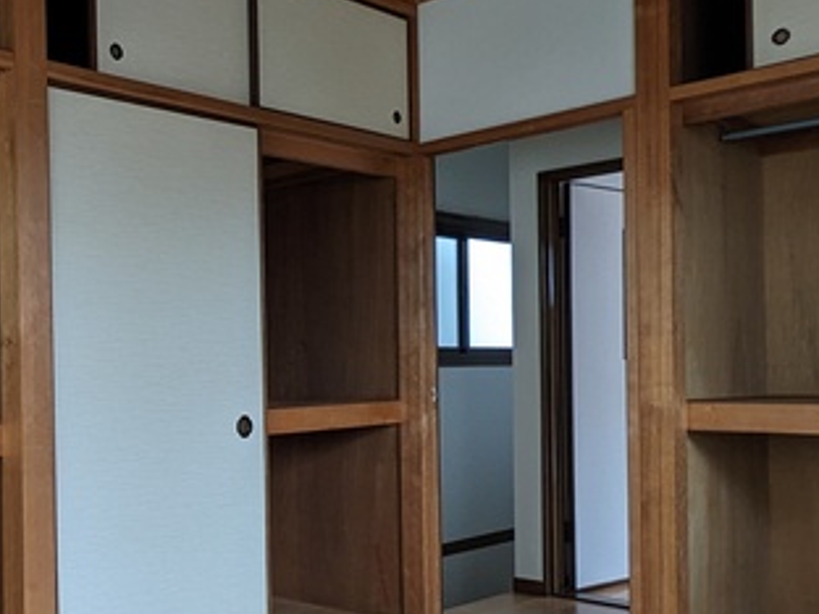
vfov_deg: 33.4
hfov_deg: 41.5
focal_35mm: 43
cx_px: 138
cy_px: 383
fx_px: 1017
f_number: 2.2
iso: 49
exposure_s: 1/24
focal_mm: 1.83
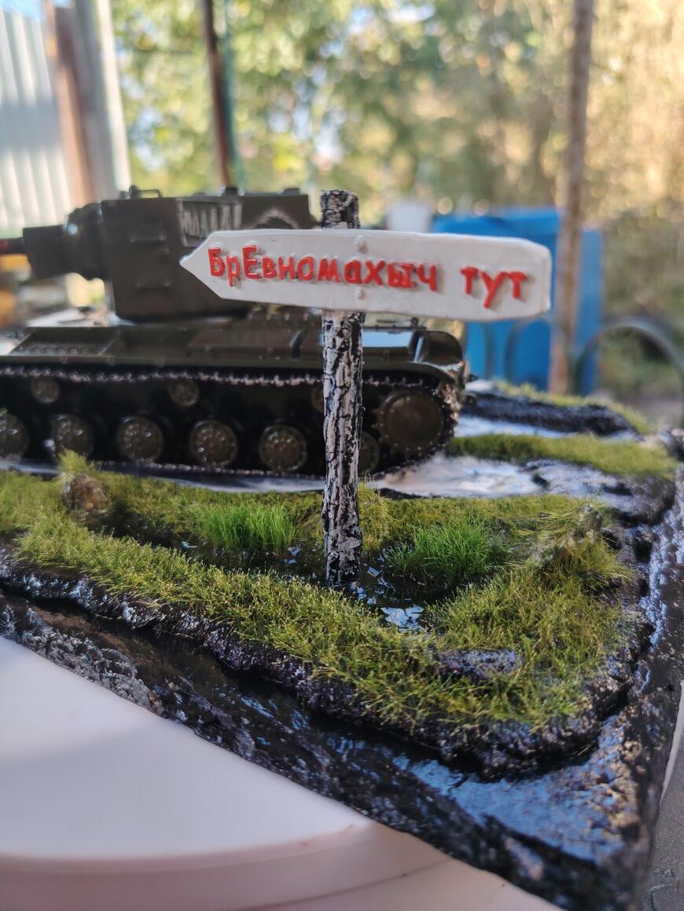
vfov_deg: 71.6
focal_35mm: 24
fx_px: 632
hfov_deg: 56.8
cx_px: 342
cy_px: 456
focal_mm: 5.25
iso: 100
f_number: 1.75
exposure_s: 1/102
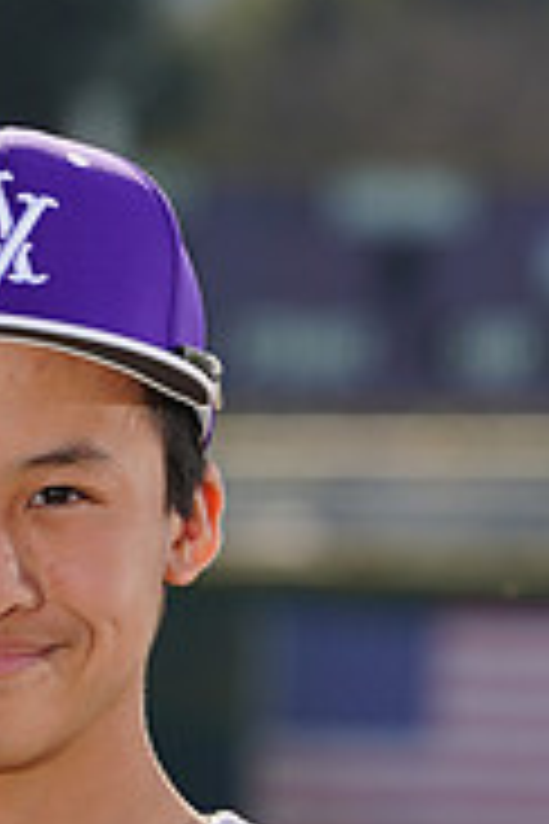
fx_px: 19031
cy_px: 1166
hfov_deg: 1.7
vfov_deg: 2.5
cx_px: -16
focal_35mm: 832
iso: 100
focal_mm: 262
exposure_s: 1/250
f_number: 9
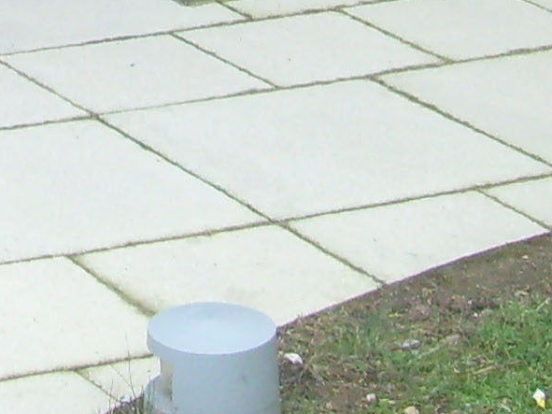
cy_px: -529
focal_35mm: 182
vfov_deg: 7.7
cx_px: -92
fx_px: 2902
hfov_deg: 10.7
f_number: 2.8
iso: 80
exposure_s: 1/125
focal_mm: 5.8
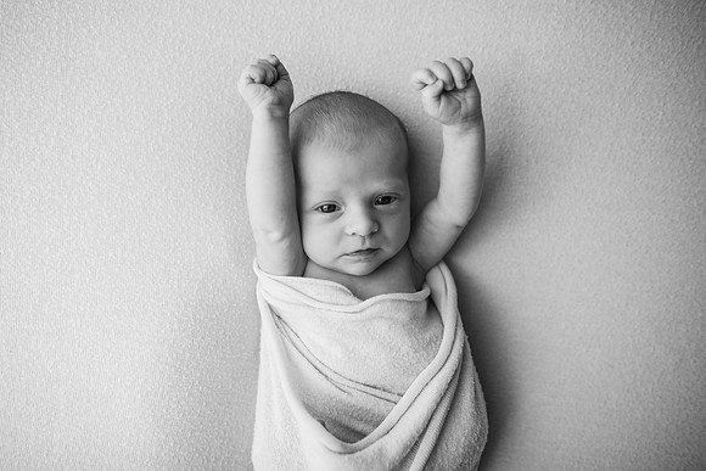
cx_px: 353
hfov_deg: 73.7
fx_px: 471
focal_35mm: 24
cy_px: 236
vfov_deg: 53.2
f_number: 2.8
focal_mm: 24
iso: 100
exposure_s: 1/200
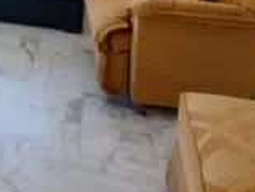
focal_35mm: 58
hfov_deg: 29.3
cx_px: -39
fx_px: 428
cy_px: -116
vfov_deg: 20.6
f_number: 2.2
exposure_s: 1/50
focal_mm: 1.3
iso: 100
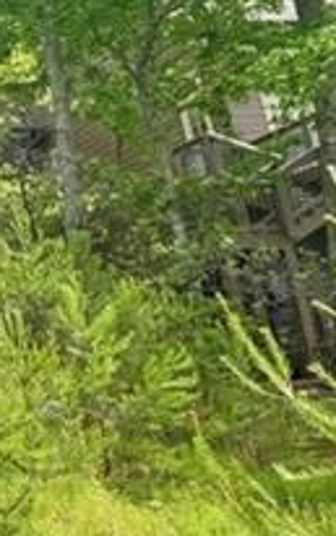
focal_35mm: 71
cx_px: -930
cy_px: 199
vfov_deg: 28.8
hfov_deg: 8.8
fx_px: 1039
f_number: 8
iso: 100
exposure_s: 1/160
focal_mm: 14
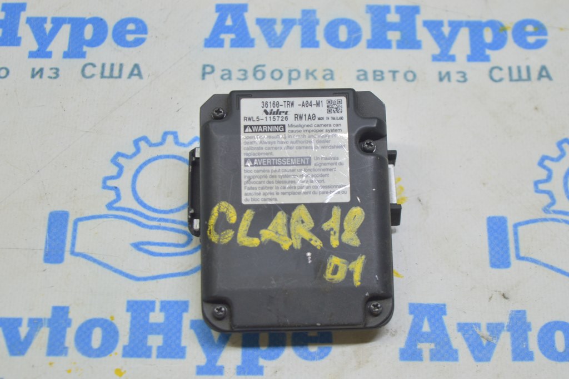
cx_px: 284
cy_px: 190
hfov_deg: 24.6
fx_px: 1303
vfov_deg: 16.5
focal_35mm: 82
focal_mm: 55
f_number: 5.6
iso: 400
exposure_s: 1/20
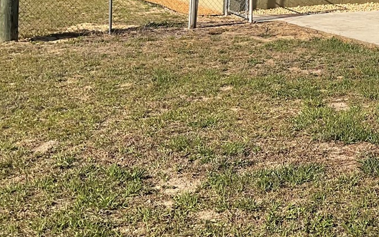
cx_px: 418
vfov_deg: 16.5
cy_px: -99
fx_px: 754
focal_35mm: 73
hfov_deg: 26.0
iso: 16
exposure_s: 1/1730
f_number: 1.8
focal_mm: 3
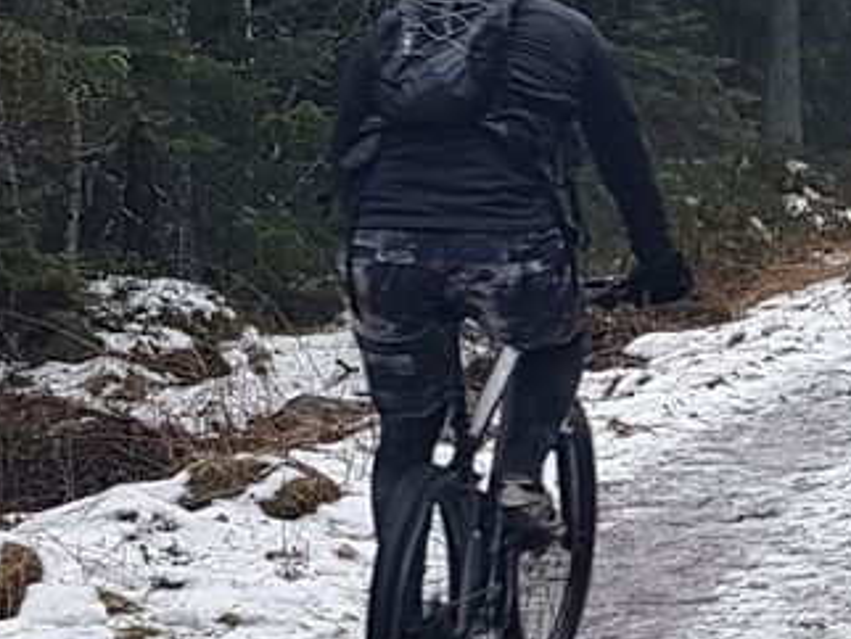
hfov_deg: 15.0
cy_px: 565
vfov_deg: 11.4
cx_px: 846
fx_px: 3174
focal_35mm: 129
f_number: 1.7
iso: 40
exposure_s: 1/50
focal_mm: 4.2
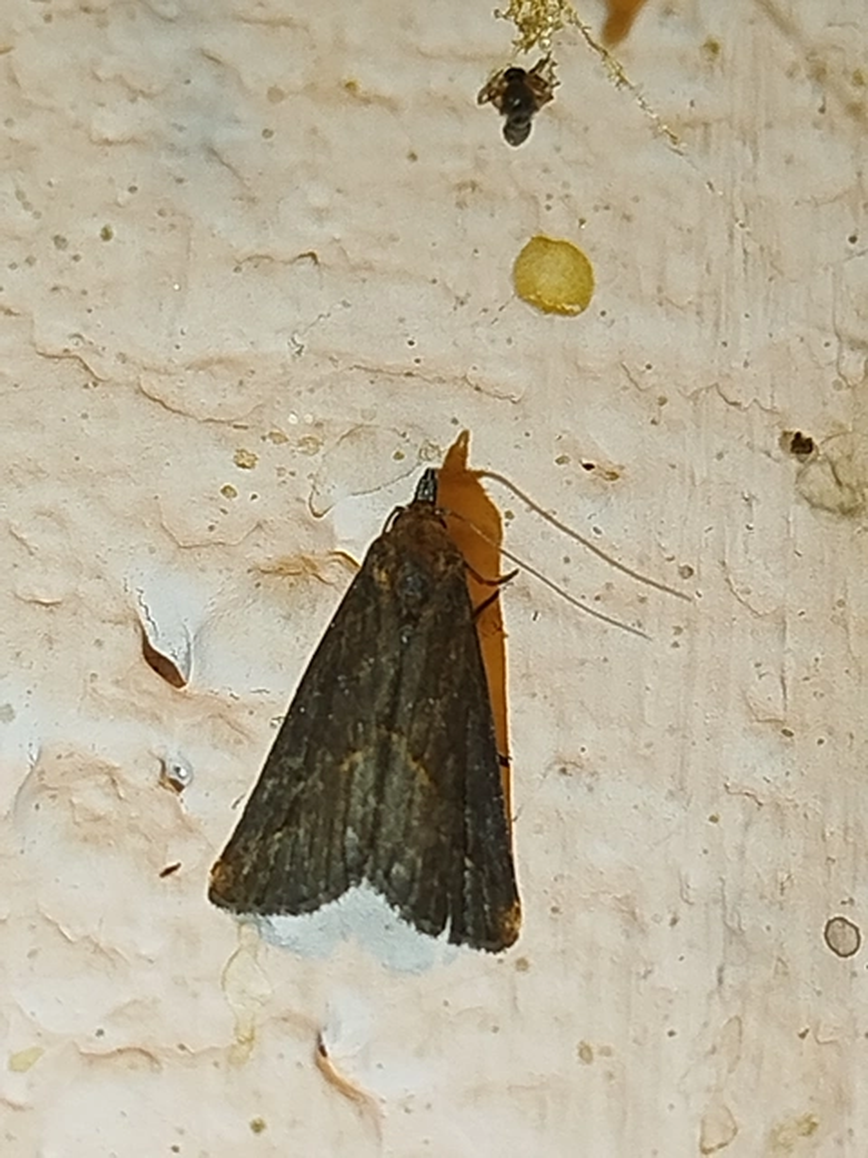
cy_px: 579
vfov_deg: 15.1
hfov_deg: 11.3
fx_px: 4380
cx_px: 434
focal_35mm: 131
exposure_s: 1/50
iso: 80
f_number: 1.7
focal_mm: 5.31
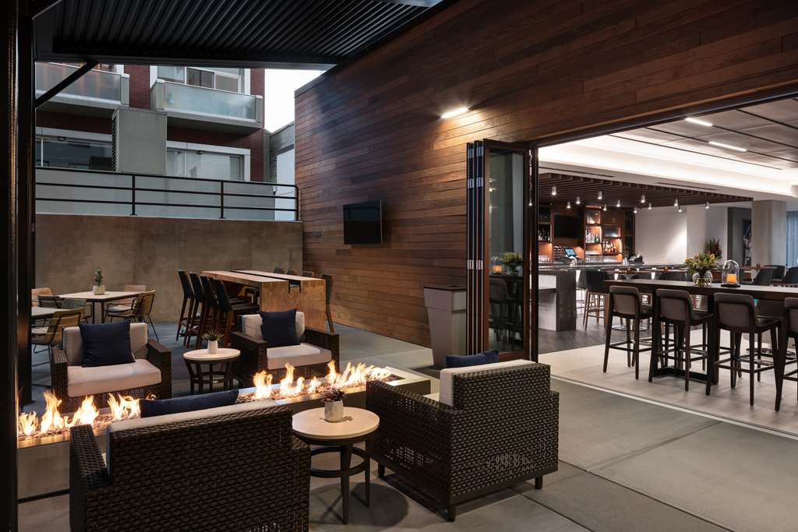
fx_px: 532
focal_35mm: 24
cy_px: 266
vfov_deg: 53.1
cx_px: 399
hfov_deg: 73.7
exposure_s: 1
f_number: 11
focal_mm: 24
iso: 200
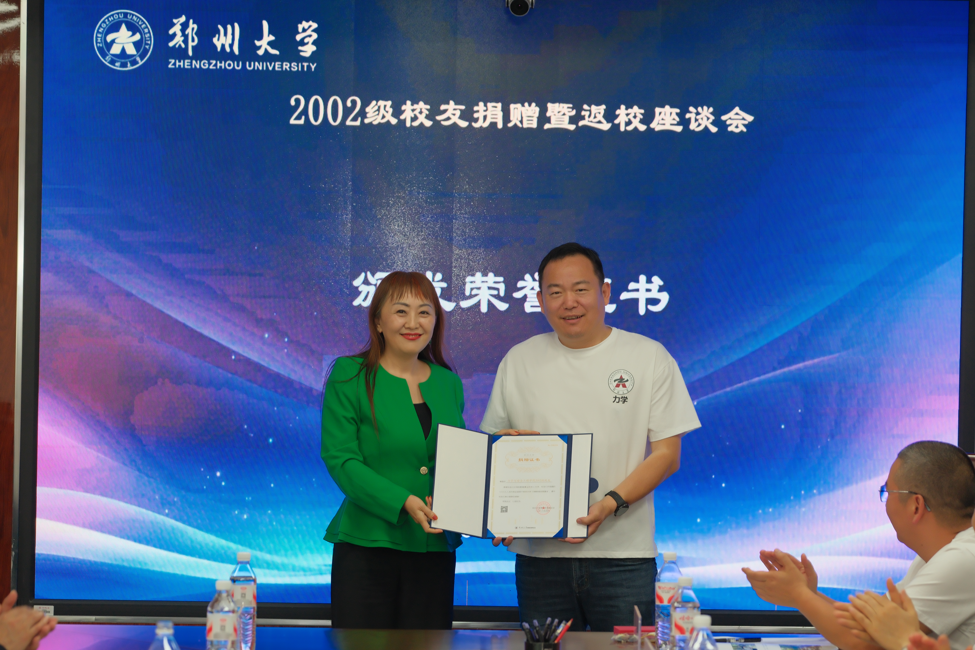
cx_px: 488
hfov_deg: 20.6
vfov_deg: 13.8
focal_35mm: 99
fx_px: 2681
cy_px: 325
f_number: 2.8
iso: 500
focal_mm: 66
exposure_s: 1/100
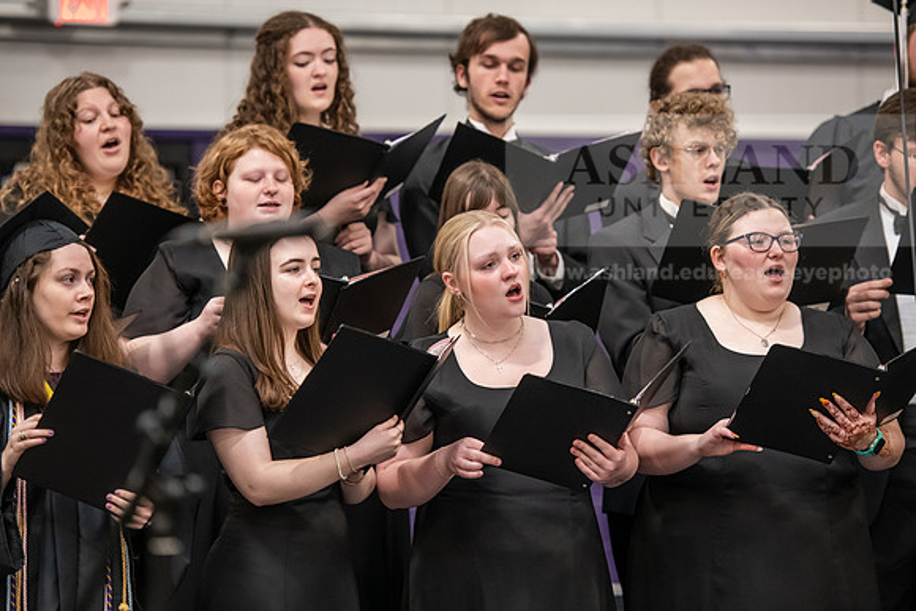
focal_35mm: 145
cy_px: 306
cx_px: 458
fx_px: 3690
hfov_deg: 14.2
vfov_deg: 9.5
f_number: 3.2
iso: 3200
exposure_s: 1/200
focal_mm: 145
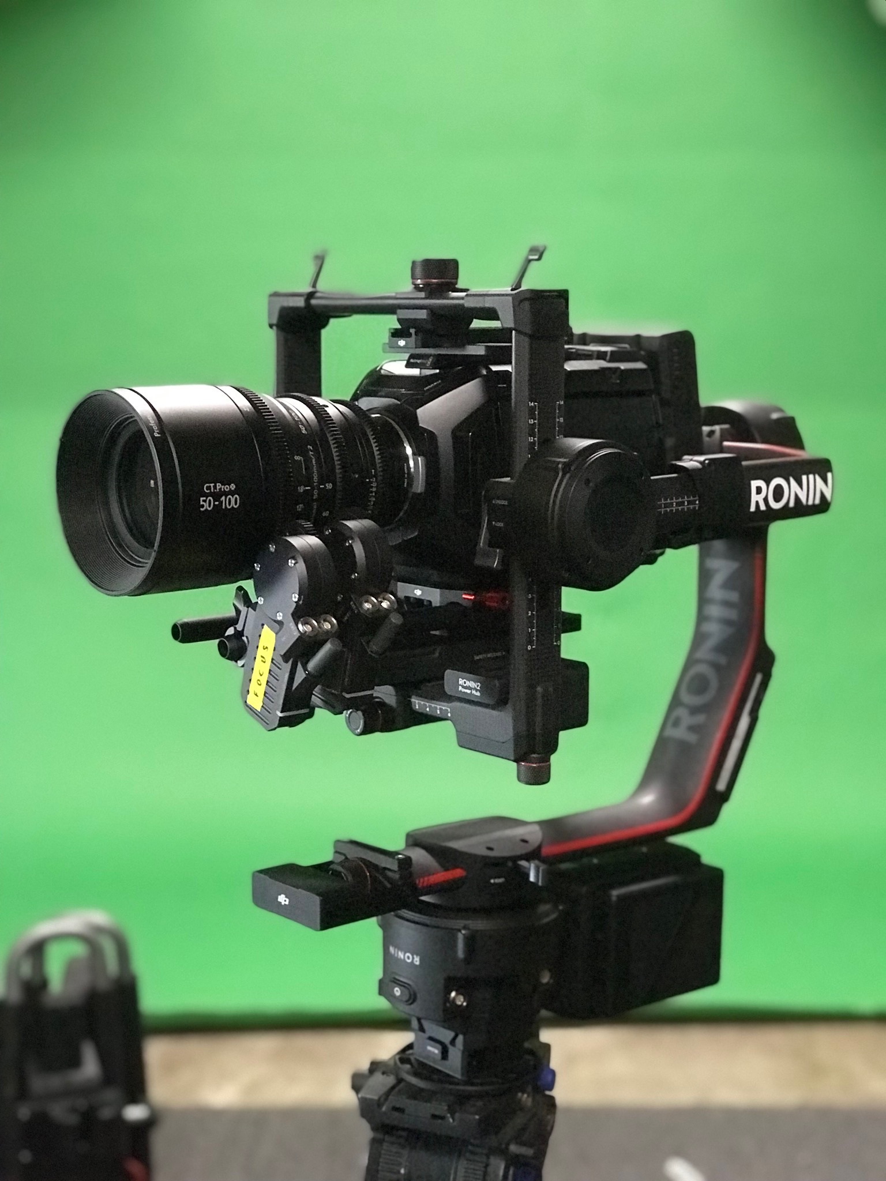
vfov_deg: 33.8
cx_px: 443
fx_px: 1945
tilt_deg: -9.7
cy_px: 590
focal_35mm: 57
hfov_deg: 25.7
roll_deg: +0.4
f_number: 2.8
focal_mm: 6.6
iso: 1250
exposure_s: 1/60
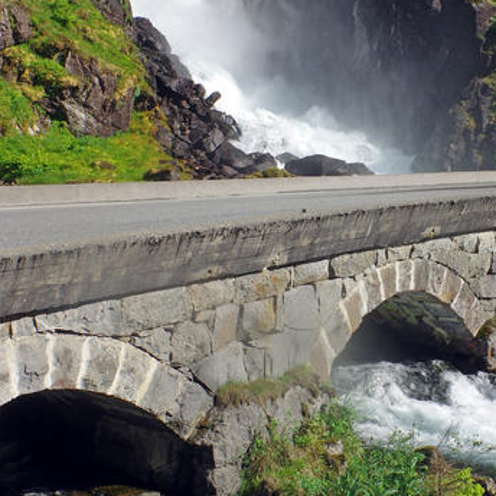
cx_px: 382
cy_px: 200
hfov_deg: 28.1
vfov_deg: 28.5
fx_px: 973
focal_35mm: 60
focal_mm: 18
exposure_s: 1/50
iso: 100
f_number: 11
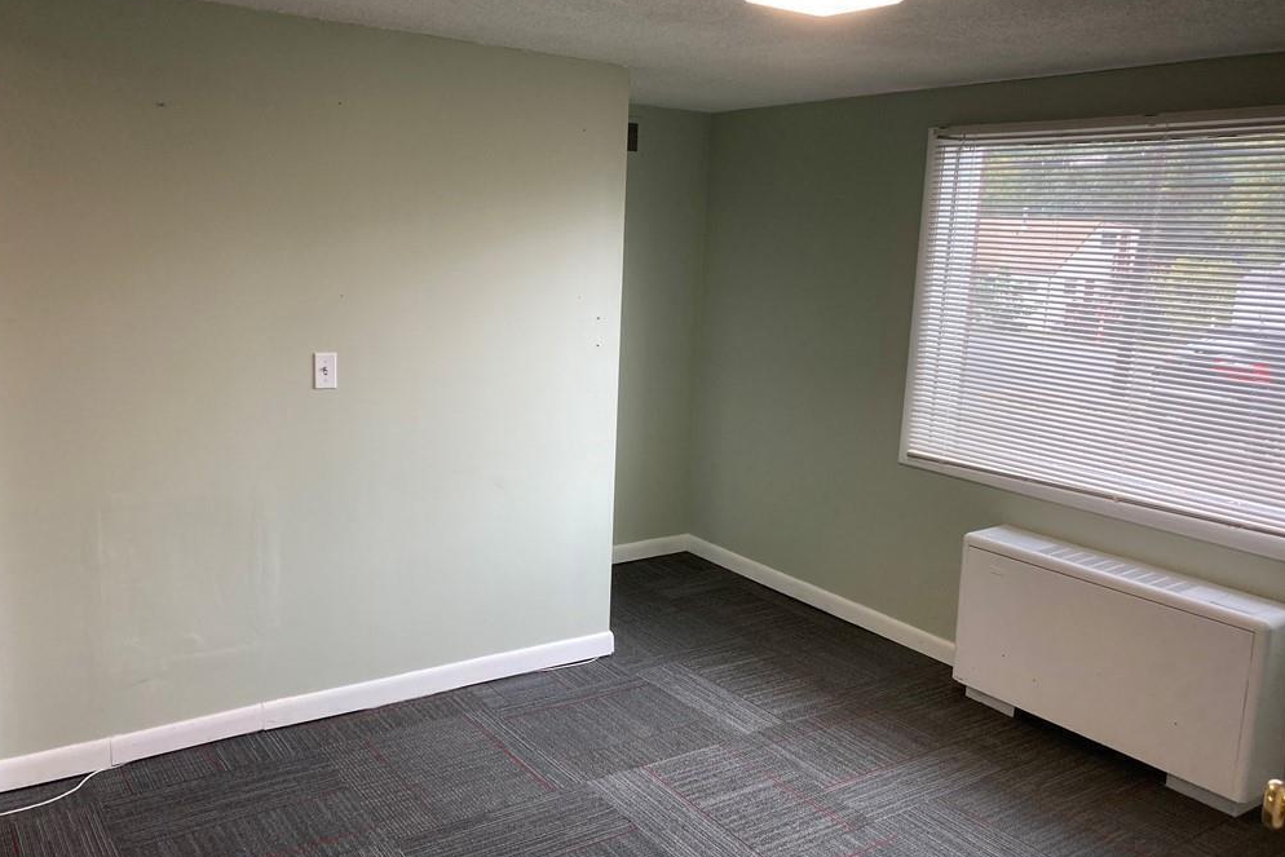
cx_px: 649
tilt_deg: -10.7
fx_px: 1071
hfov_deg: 61.9
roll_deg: -3.8
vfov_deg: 43.6
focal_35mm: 30
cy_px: 439
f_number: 1.8
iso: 80
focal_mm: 3.99
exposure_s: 1/120
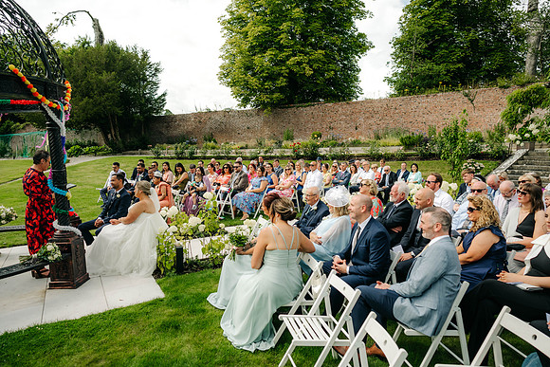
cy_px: 184
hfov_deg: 73.7
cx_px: 275
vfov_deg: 53.2
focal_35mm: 24
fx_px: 367
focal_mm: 24
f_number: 3.5
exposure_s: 1/1000
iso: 100
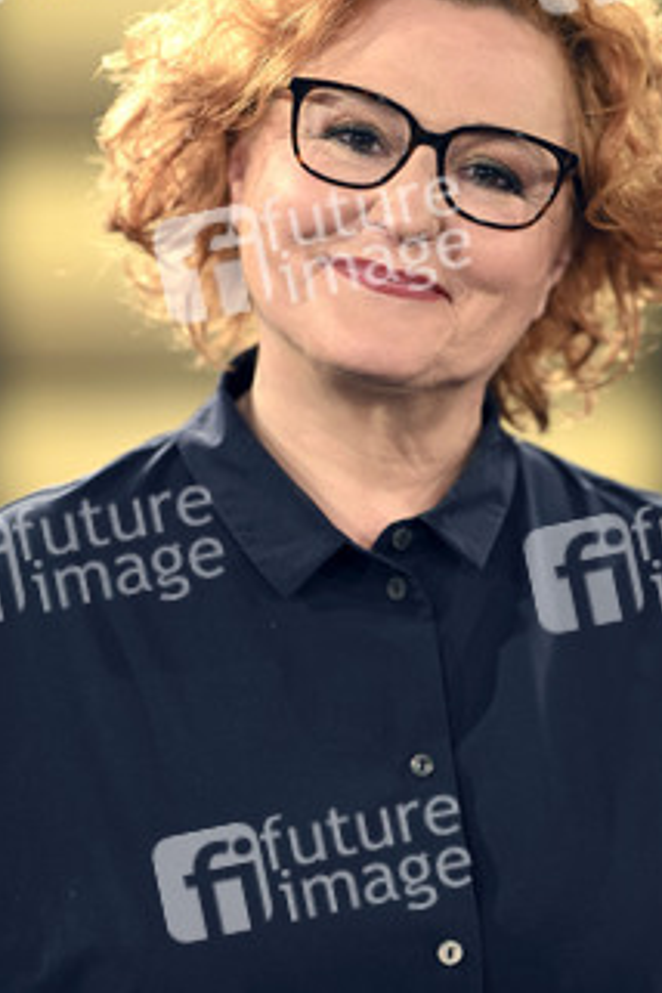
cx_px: 402
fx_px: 4634
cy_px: 405
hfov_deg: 8.2
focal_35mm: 168
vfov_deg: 12.2
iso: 1000
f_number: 2
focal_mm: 135
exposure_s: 1/250
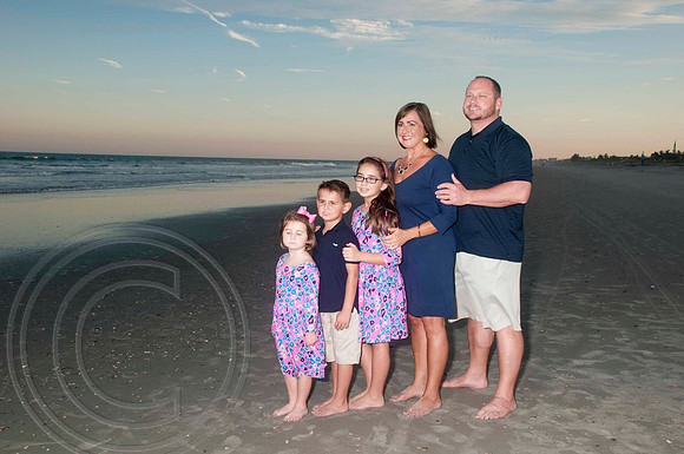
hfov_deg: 53.2
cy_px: 227
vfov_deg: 36.8
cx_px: 342
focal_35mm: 36
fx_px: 683
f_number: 8
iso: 200
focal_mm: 24
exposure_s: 1/160
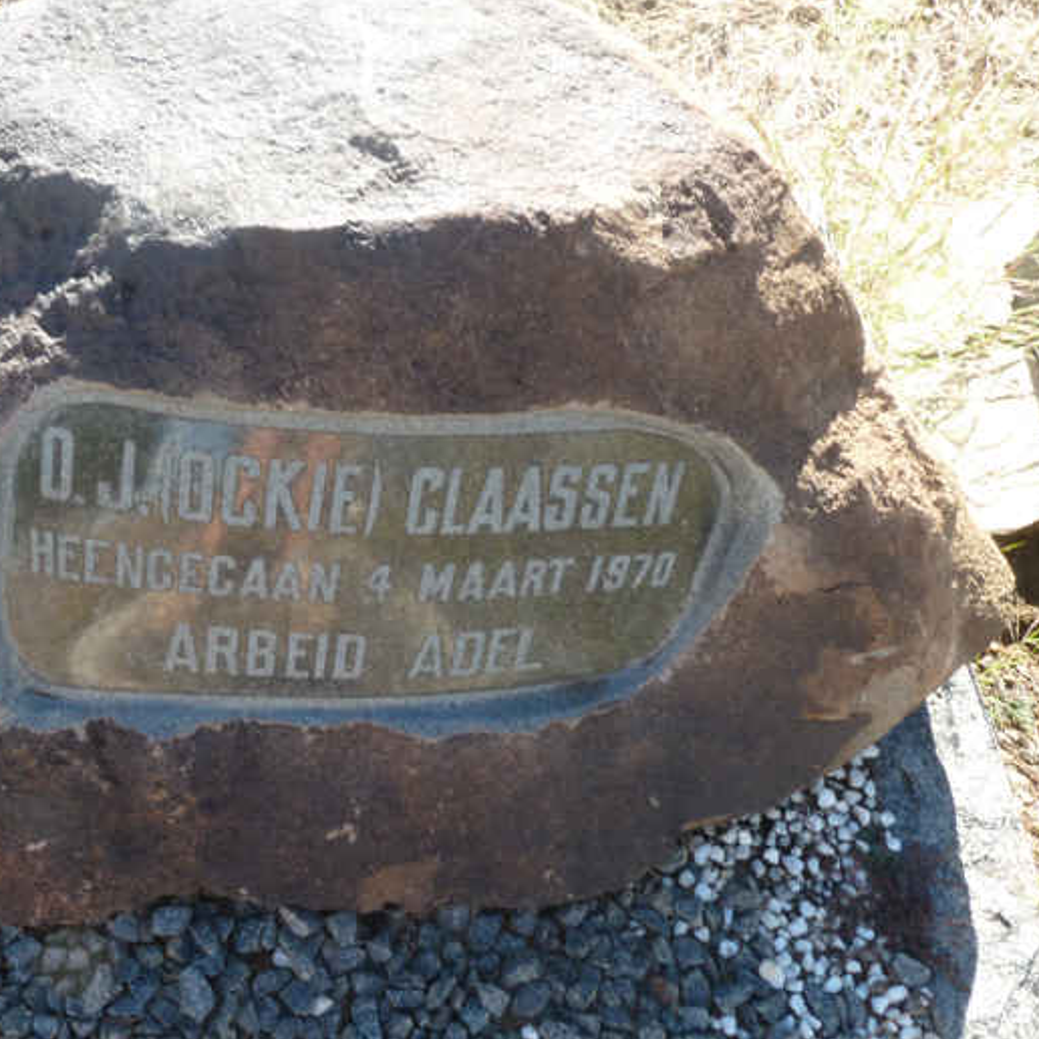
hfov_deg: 47.4
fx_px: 1155
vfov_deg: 48.4
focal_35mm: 34
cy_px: 575
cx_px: 318
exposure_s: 1/30
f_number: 6.3
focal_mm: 4.1
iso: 80
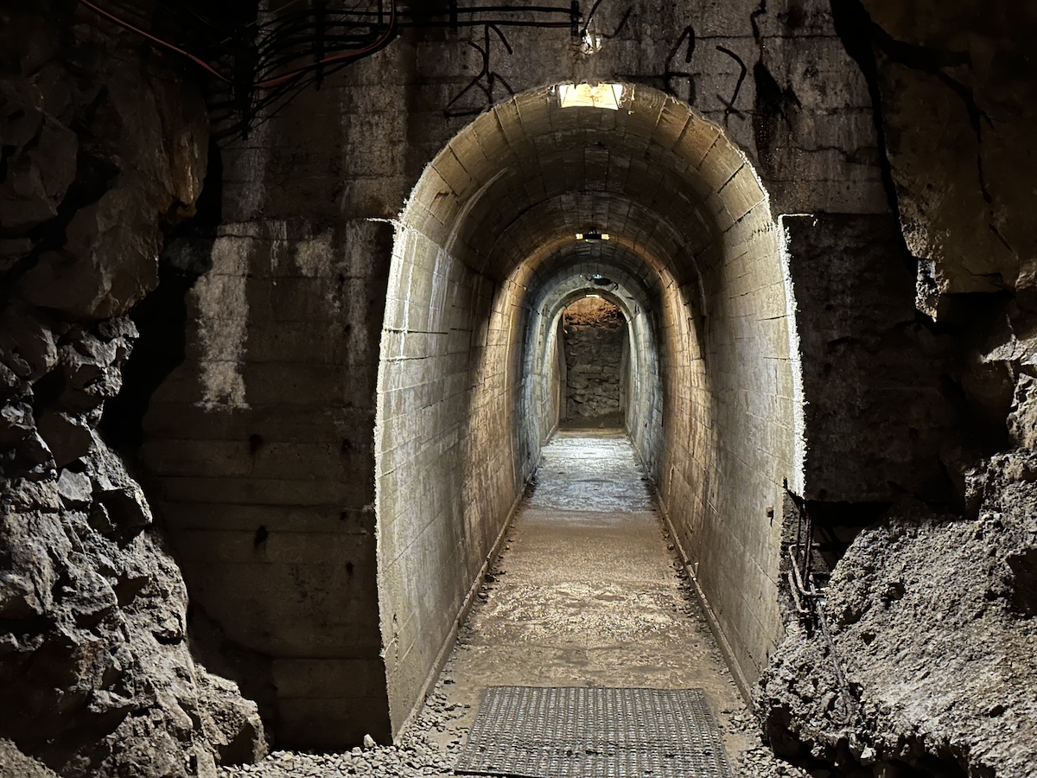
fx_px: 1438
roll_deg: -0.4
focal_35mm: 48
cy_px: 389
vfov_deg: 30.3
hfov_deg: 39.7
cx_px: 518
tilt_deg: -0.9
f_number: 1.78
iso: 640
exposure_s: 1/5
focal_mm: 6.86
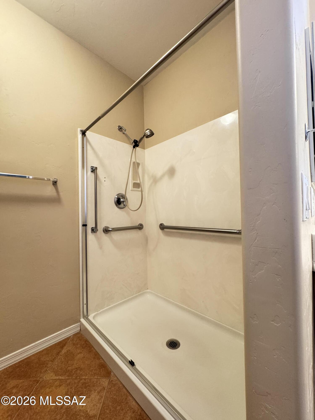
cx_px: 158
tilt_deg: +1.7
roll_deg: +1.2
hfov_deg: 85.7
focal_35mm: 14
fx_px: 170
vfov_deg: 102.1
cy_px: 210
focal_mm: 2.22
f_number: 2.2
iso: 500
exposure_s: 1/60
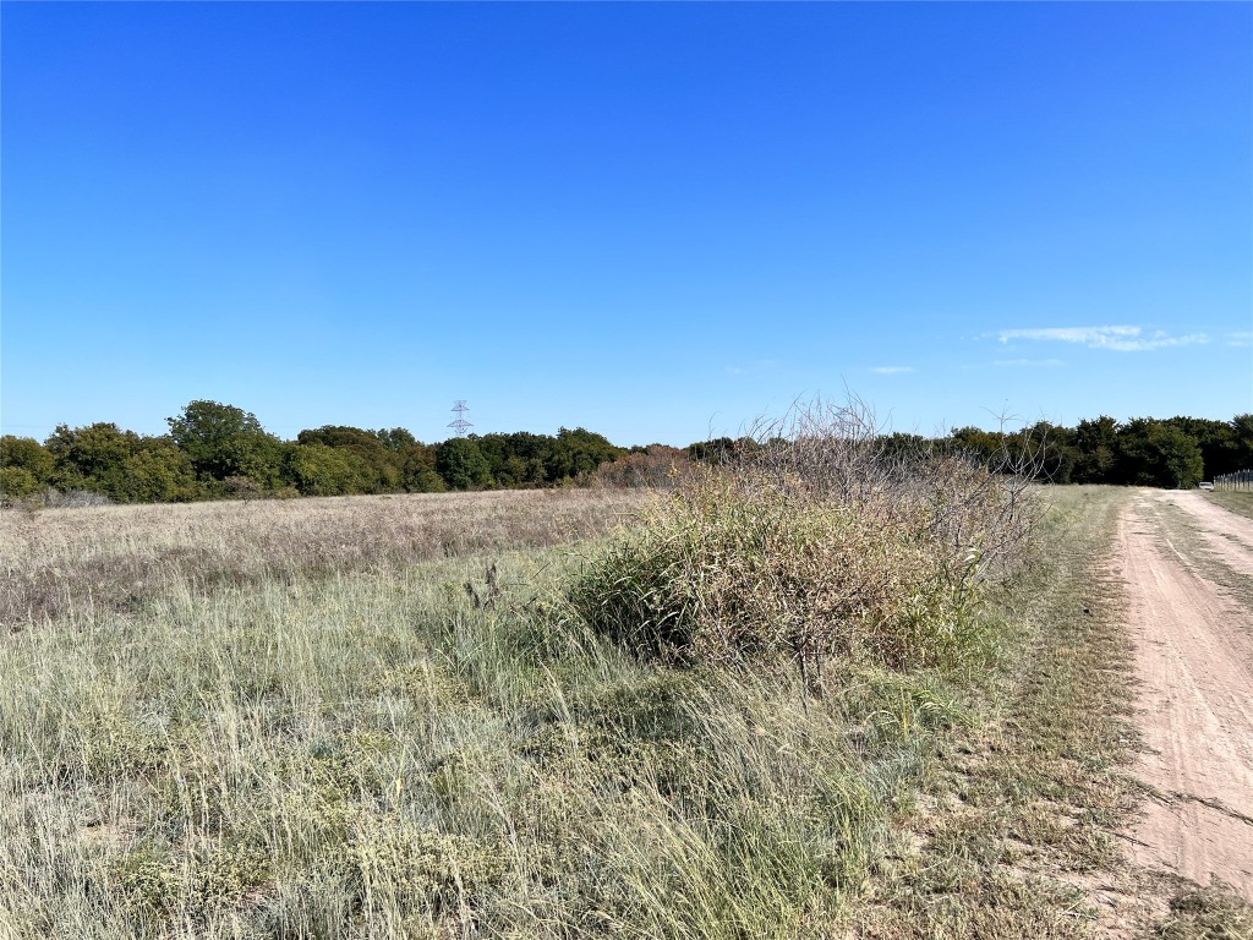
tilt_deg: -2.6
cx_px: 626
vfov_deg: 53.1
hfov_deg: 67.3
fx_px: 941
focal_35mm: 26
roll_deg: -0.5
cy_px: 470
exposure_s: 1/5587
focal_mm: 5.7
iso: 50
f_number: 1.5
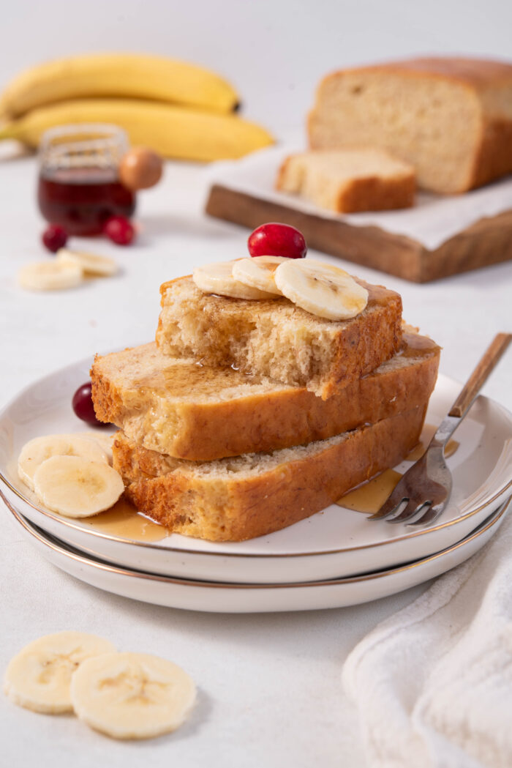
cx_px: 256
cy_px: 384
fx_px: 1279
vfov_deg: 33.4
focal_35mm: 60
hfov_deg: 22.6
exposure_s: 1/10
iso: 100
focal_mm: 60
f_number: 9
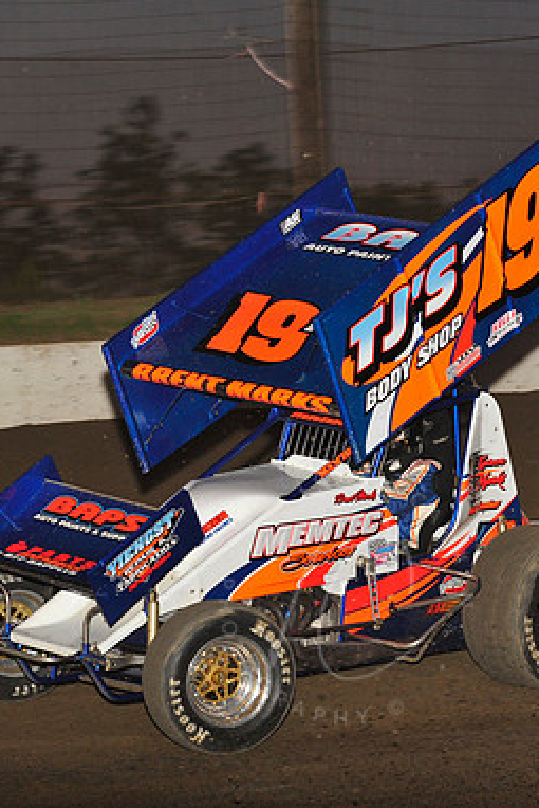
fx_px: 3814
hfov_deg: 8.1
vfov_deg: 12.1
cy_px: 402
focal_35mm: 170
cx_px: 345
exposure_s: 1/320
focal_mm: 112
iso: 1000
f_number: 7.1
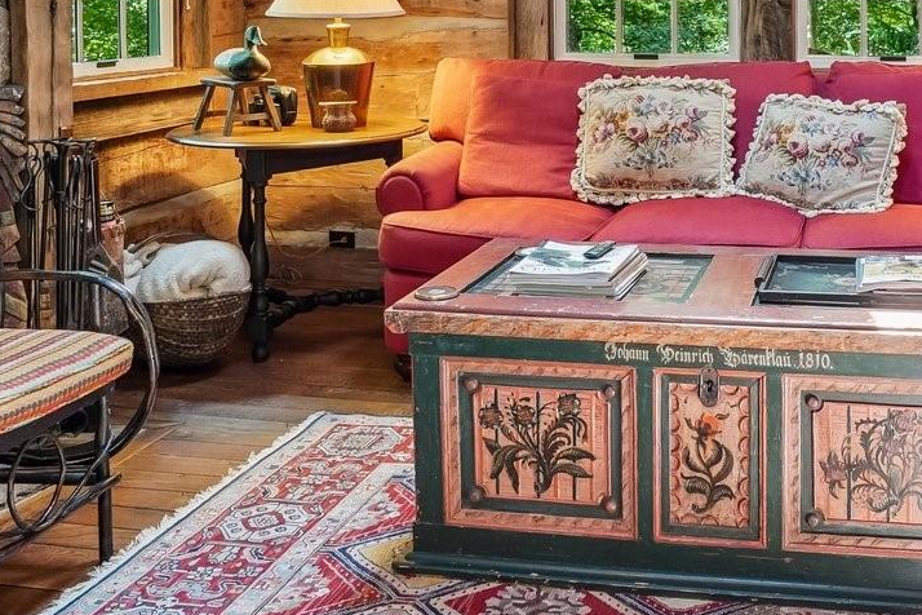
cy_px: 28
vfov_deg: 29.5
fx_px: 1101
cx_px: 718
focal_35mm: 43
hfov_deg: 43.6
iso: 400
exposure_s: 1/6
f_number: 8
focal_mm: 10
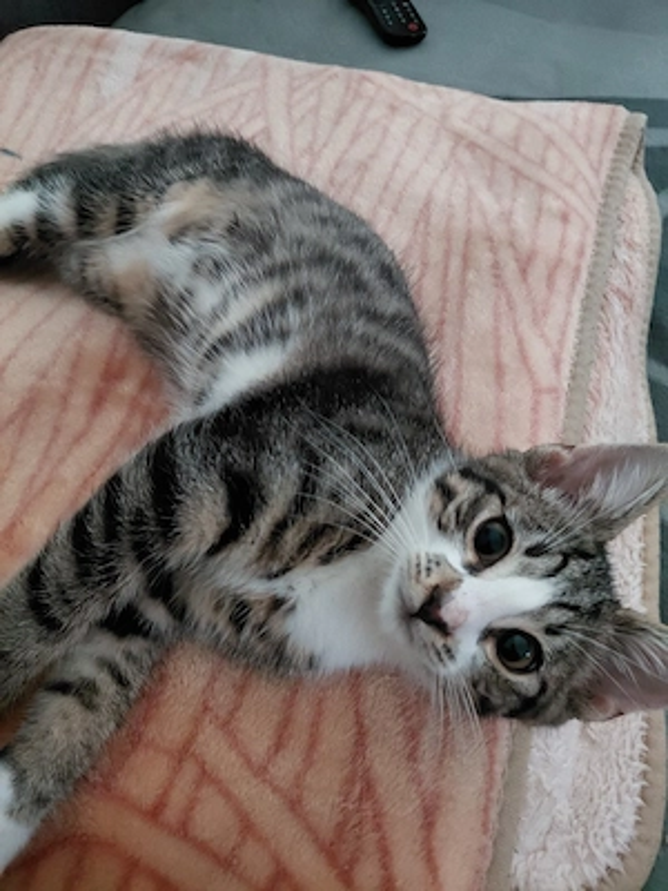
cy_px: 446
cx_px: 334
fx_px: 643
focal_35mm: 25
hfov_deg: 54.9
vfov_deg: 69.4
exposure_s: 1/20
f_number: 1.8
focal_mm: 4.69
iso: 1600
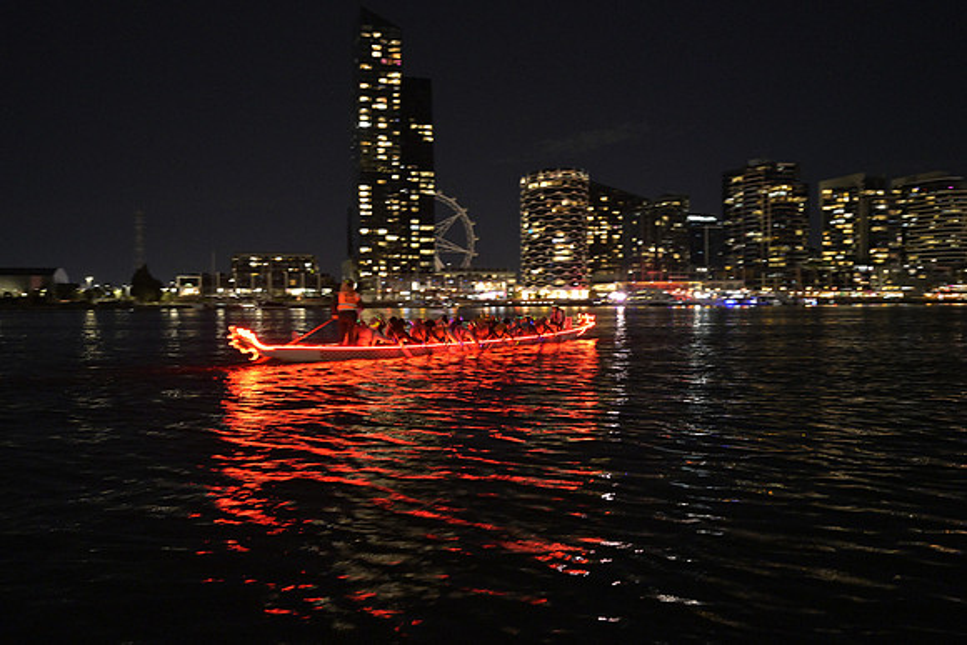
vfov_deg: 43.6
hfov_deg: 61.9
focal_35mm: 30
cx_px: 484
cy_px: 322
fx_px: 806
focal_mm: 30
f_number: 4
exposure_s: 1/13
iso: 3200
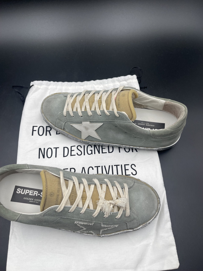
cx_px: 102
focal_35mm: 25
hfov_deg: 54.9
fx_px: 195
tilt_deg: -68.1
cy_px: 136
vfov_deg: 69.4
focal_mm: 5.1
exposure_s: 1/750
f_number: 1.6
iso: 32
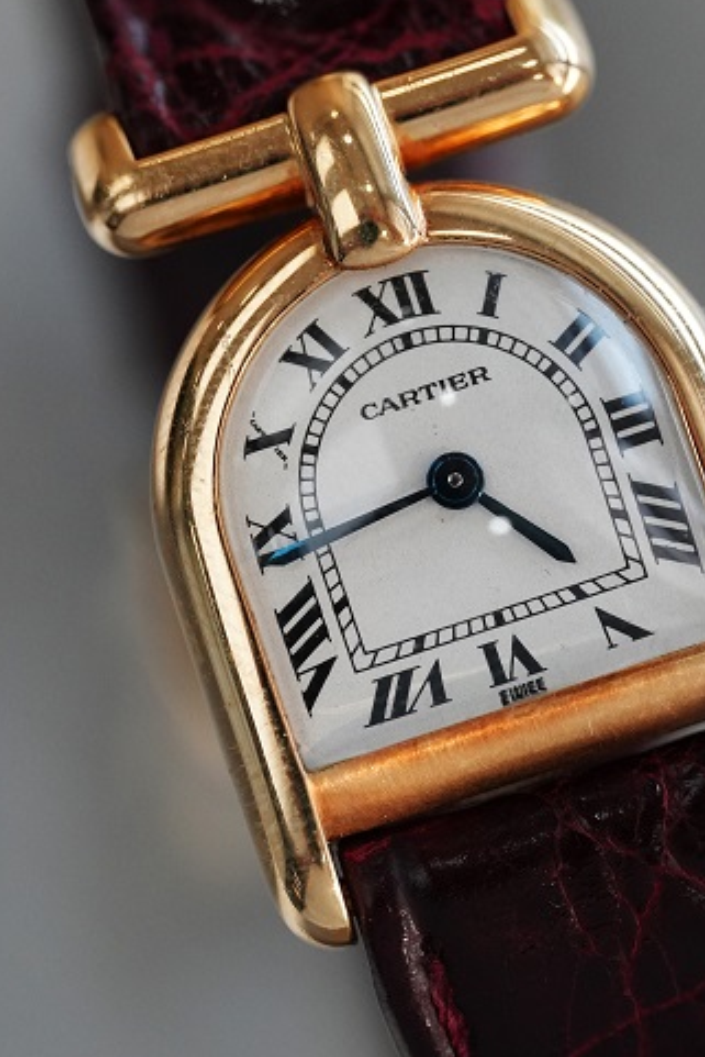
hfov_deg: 9.0
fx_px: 4491
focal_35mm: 153
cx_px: 452
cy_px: 493
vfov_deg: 13.4
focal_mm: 105
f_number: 4.5
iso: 3200
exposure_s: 1/250
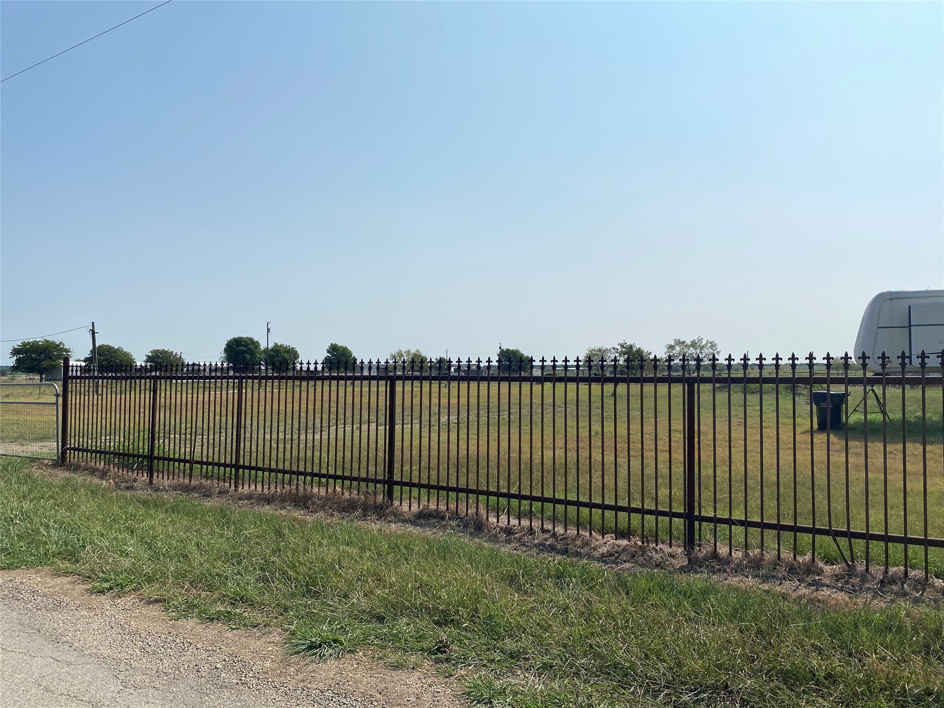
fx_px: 709
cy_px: 354
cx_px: 472
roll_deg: +0.1
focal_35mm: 26
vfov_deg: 53.1
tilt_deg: +2.1
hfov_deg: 67.3
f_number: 1.8
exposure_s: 1/8850
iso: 32
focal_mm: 4.25
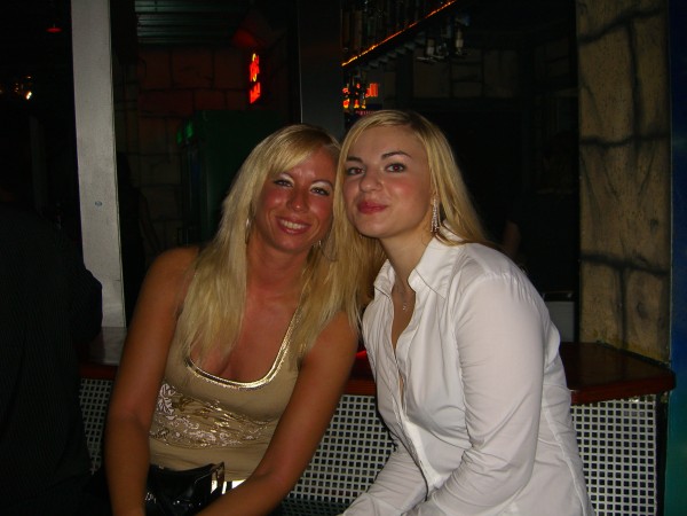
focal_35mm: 38
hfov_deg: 49.0
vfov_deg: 37.7
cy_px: 258
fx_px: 754
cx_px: 344
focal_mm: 7.9
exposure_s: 1/60
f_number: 2.8
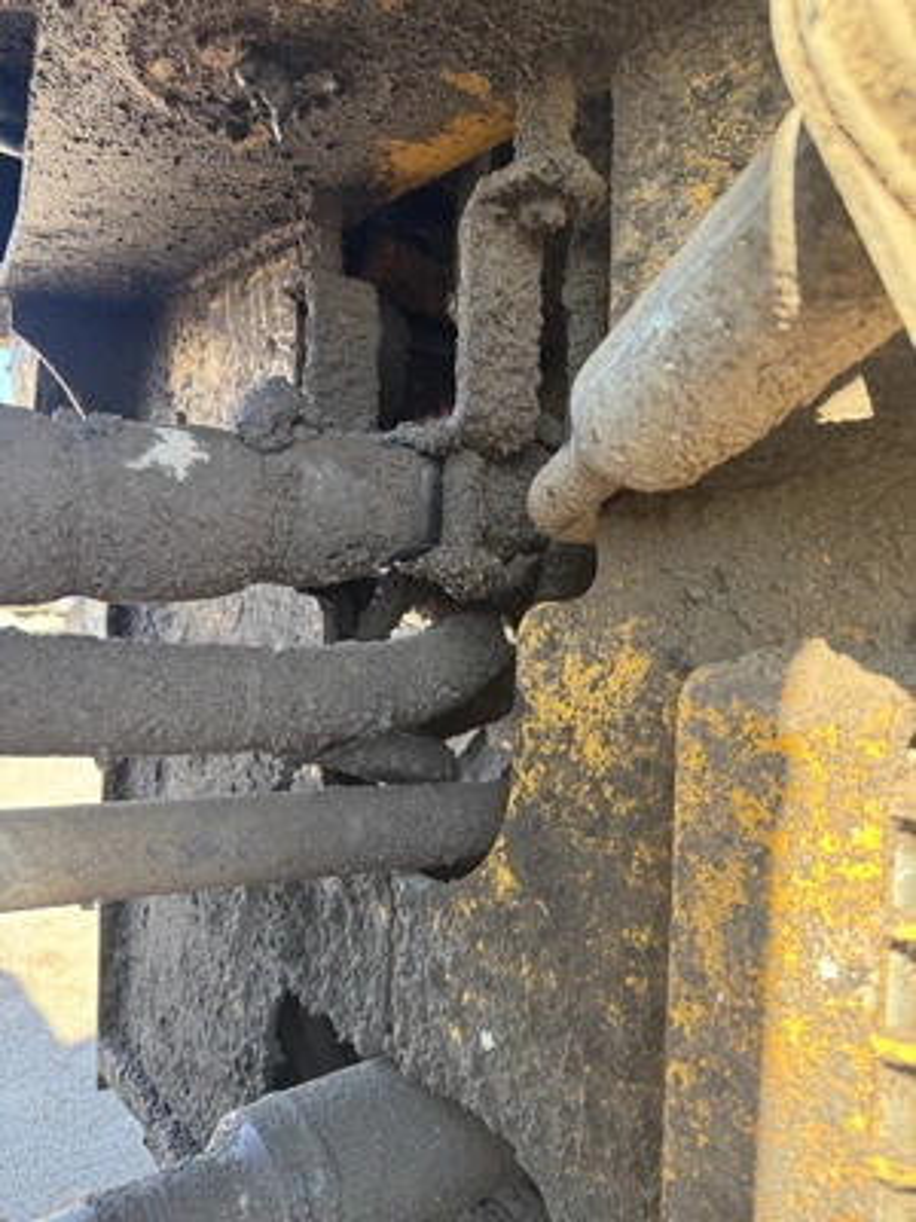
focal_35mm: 24
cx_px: 458
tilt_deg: -0.8
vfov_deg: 71.6
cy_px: 611
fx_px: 847
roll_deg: -2.2
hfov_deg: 56.8
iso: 100
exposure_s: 1/159
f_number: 1.78
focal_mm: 6.76
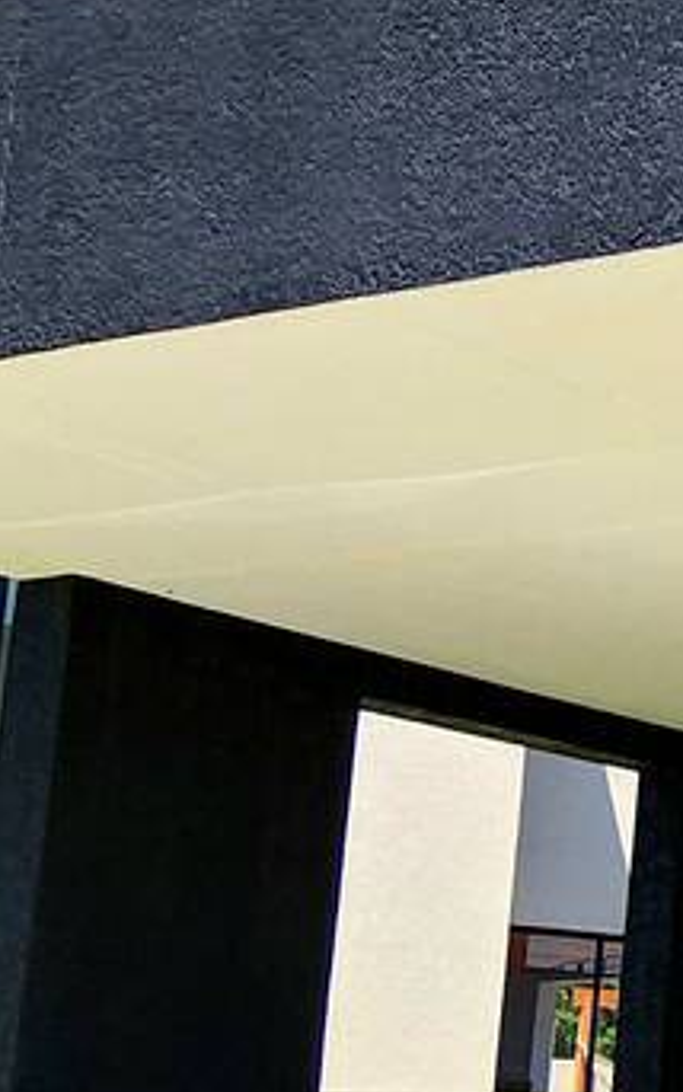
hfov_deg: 14.6
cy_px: 875
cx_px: 1628
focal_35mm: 58
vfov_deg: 34.0
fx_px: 1726
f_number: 2.2
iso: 50
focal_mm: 2.2
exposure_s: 1/1667
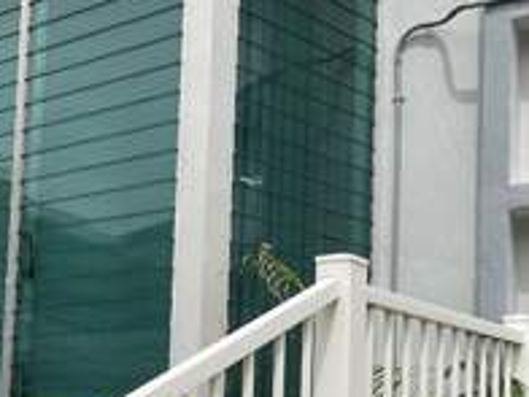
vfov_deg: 20.5
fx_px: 1085
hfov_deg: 27.4
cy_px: 311
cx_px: 240
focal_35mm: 71
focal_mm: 3
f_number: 1.8
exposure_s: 1/2227
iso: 16
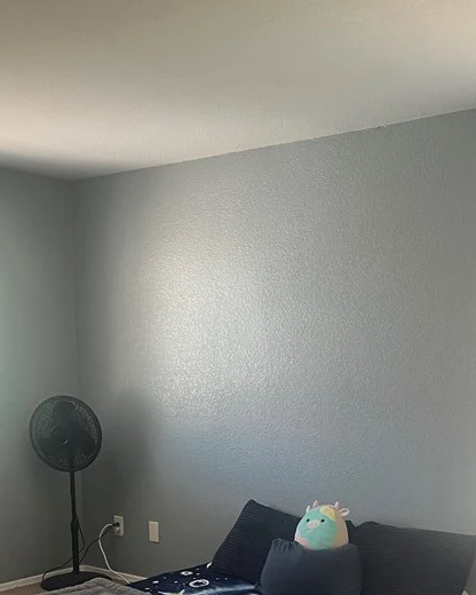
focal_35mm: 50
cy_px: 510
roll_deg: -0.3
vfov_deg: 35.6
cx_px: 262
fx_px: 880
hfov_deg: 30.2
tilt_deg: -8.5
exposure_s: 1/95
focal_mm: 5.1
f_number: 1.6
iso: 125
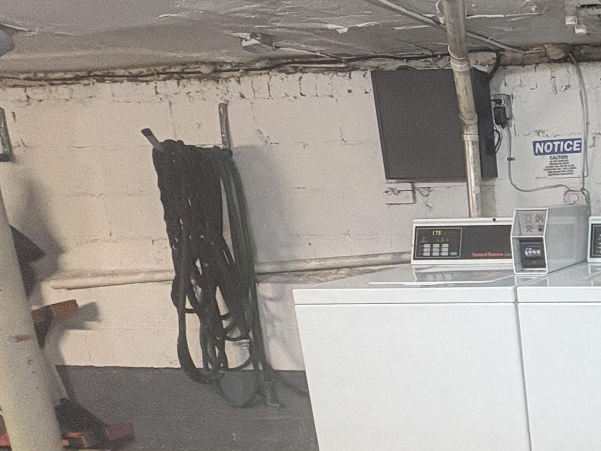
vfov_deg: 36.1
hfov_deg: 34.9
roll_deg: +1.0
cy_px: 327
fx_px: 677
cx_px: 764
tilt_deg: -11.8
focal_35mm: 39
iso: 200
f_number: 2.2
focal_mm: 2.22
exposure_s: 1/60
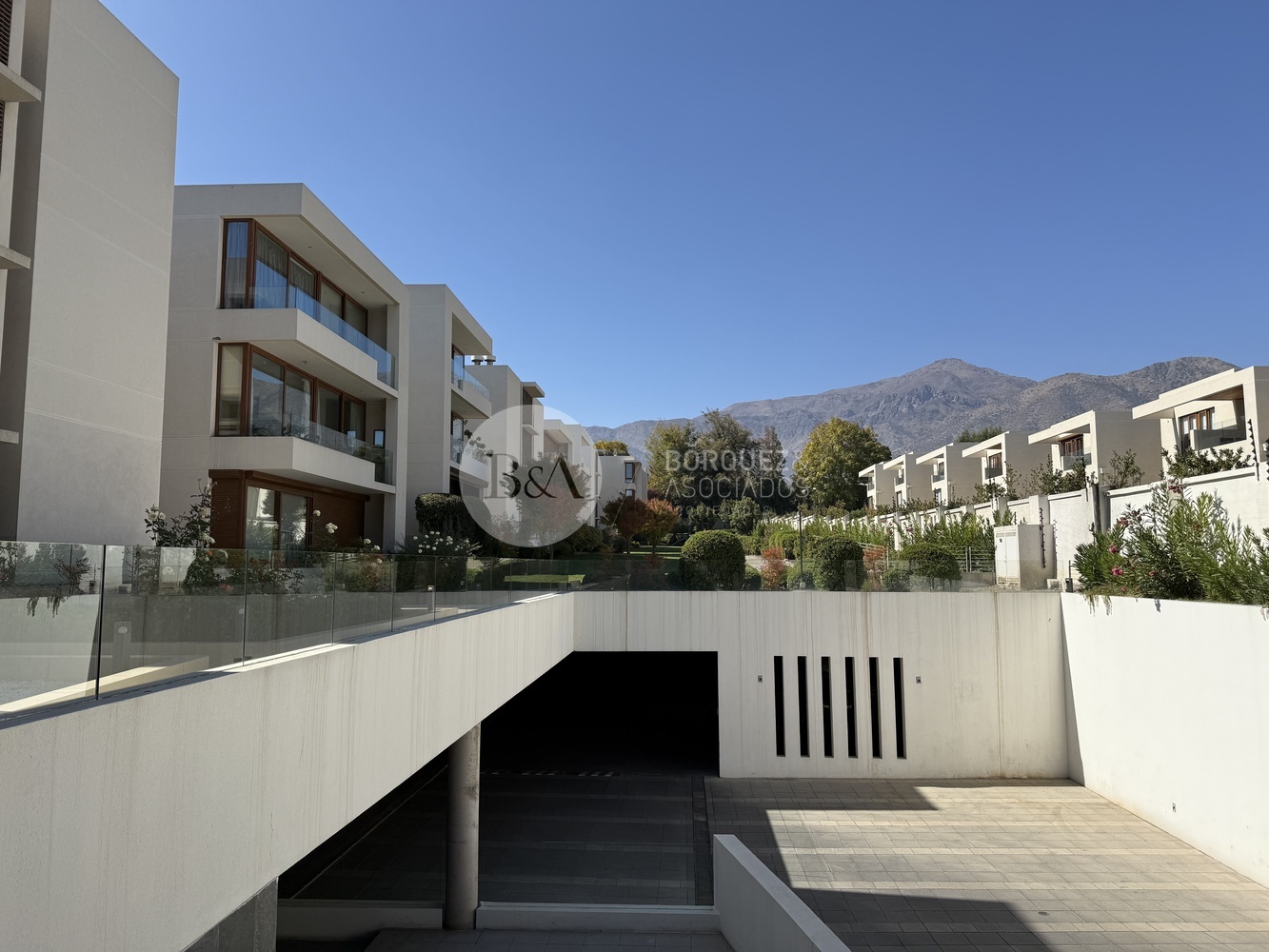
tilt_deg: +5.6
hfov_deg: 71.6
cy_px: 476
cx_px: 634
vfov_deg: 56.8
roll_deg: -0.3
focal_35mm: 24
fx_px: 880
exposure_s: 1/4167
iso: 80
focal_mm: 6.76
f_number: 1.78
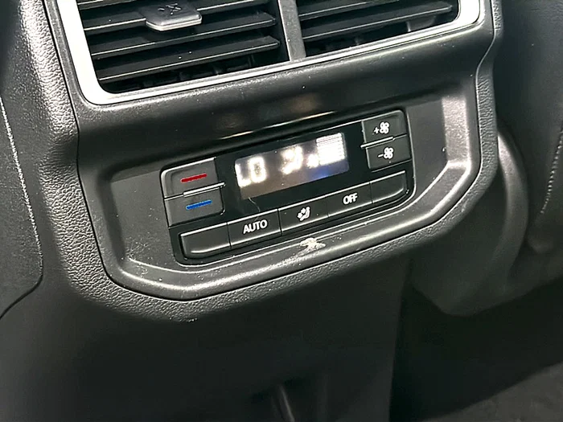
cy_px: 211
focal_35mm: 51
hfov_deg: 37.5
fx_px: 829
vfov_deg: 28.6
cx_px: 282
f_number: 1.78
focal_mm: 6.86
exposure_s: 1/40
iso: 800
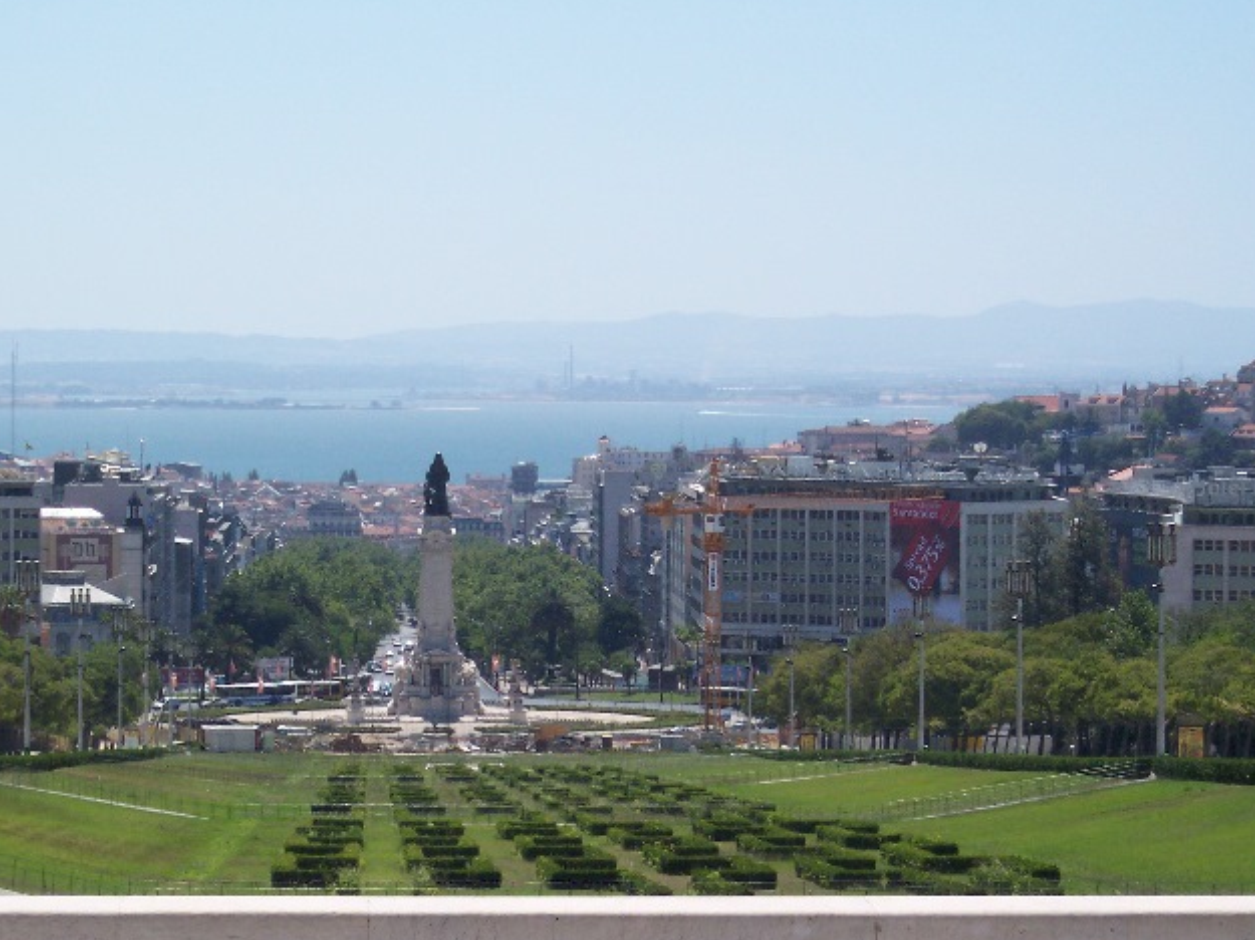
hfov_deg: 13.5
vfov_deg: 10.2
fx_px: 5290
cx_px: 512
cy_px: 524
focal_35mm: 146
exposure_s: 1/350
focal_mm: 24
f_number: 8
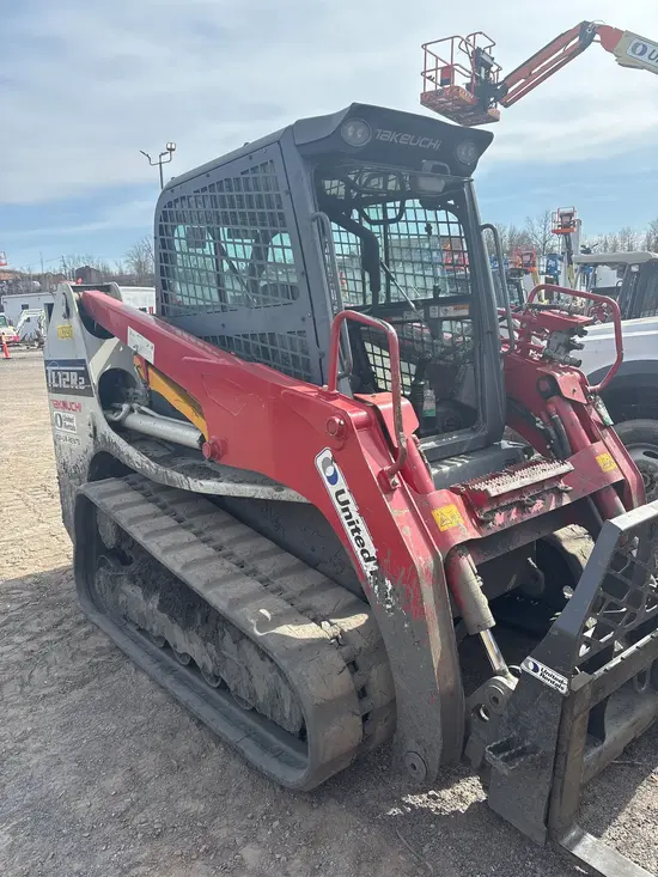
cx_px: 329
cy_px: 438
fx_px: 659
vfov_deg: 67.3
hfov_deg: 53.1
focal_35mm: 26
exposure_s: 1/1477
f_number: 1.6
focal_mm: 5.96
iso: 50
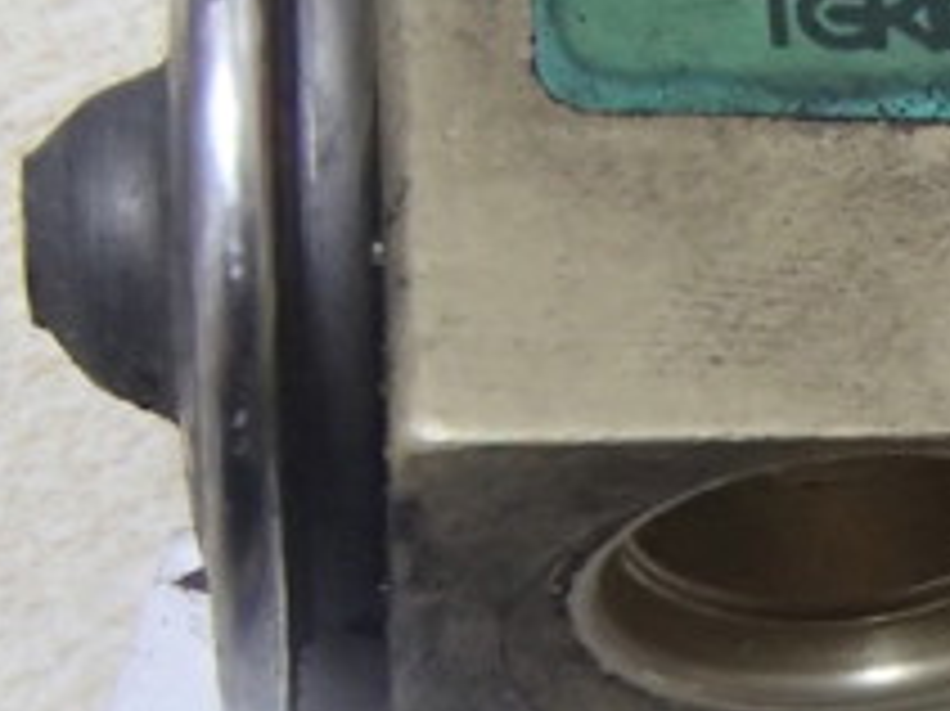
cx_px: 1270
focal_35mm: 112
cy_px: 601
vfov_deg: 13.1
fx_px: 3072
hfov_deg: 16.5
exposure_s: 1/40
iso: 1000
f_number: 4.7
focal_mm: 6.64
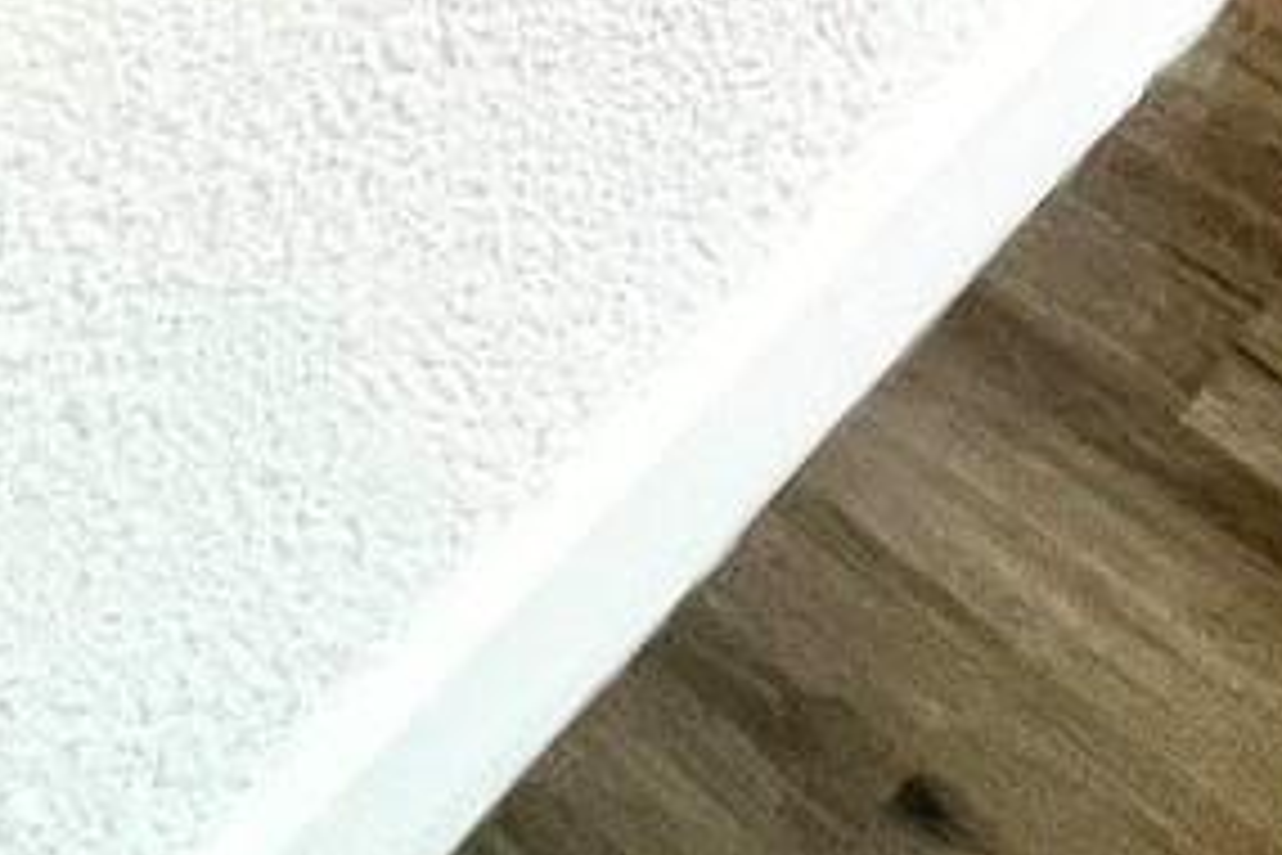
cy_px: -1588
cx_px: 1777
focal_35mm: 76
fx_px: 2706
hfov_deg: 22.9
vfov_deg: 11.7
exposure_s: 1/120
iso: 80
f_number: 1.8
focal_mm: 1.57
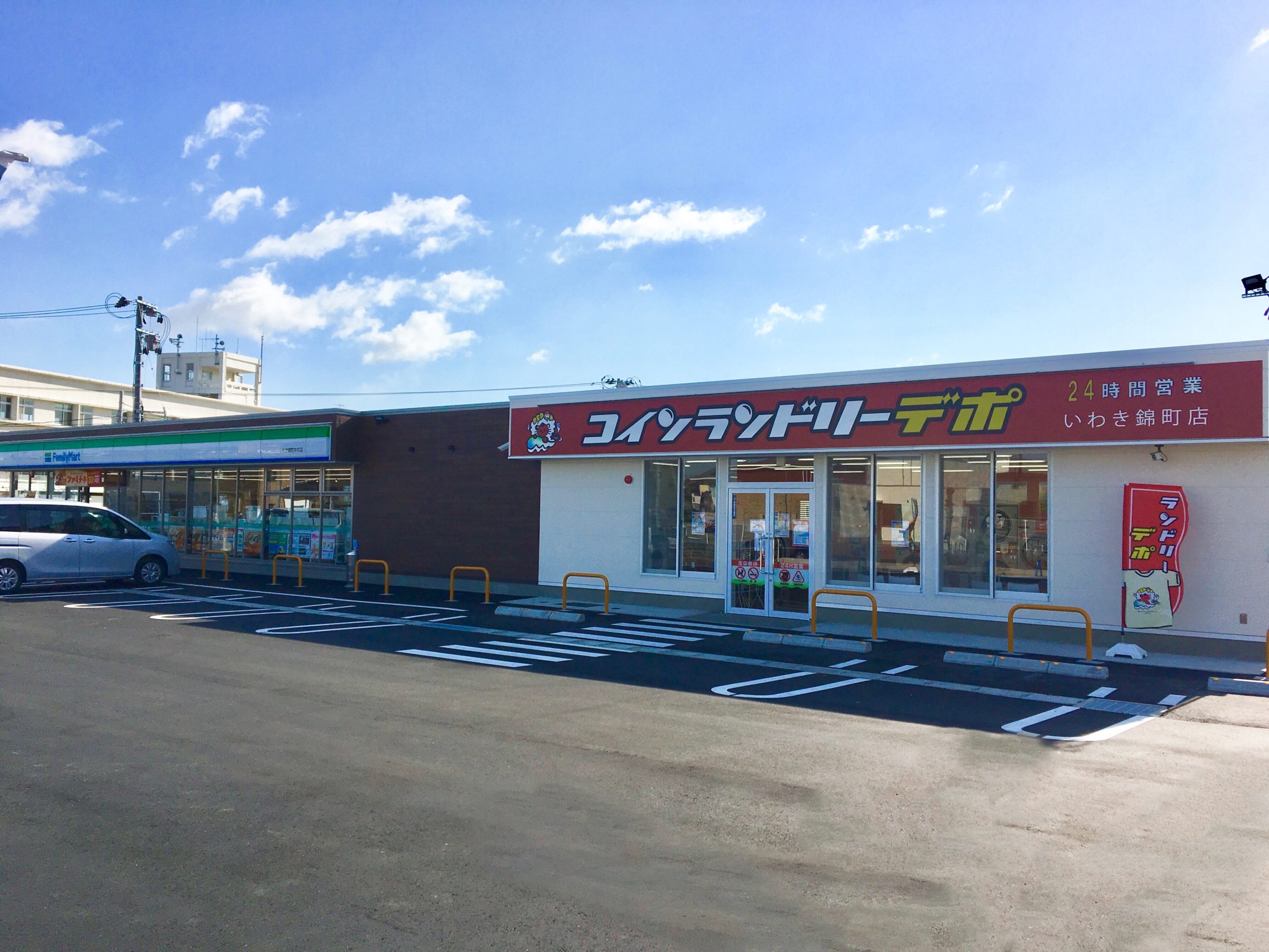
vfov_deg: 48.2
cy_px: 476
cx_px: 634
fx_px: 1063
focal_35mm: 29
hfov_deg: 61.7
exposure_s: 1/2653
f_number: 2.2
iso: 25
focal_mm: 4.15
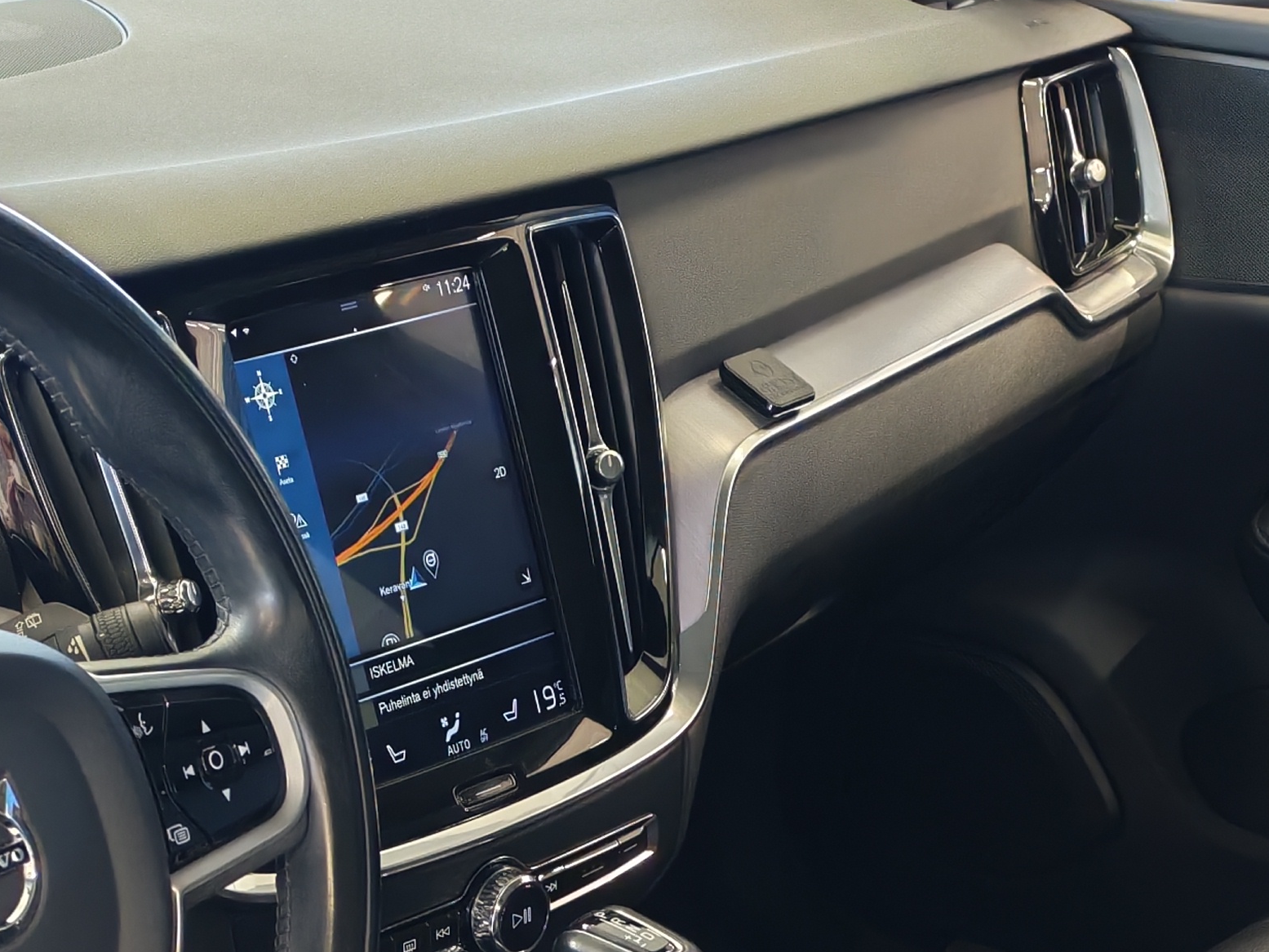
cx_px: 375
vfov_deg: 17.5
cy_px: 1238
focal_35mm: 79
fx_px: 2897
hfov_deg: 24.5
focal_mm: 6.12
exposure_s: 1/50
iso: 953
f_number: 1.9
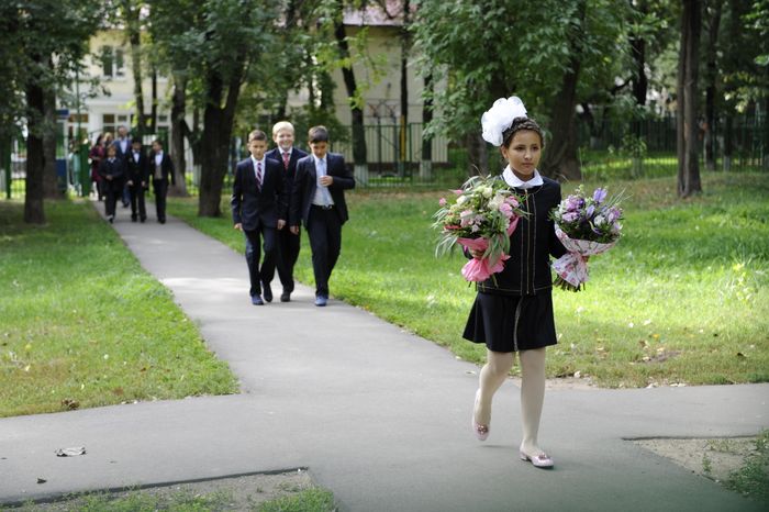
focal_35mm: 70
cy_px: 256
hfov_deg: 28.9
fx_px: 1495
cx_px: 384
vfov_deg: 19.4
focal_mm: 70
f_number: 4
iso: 400
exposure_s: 1/320
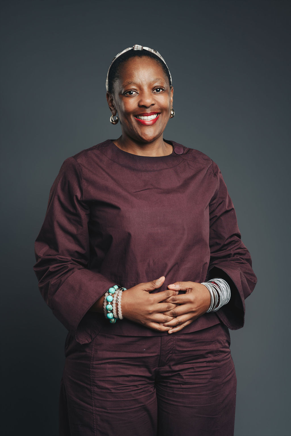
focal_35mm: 85
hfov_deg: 16.1
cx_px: 146
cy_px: 218
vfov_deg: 23.9
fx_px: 1031
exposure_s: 1/100
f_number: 8
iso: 125
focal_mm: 85
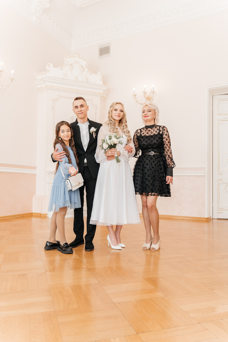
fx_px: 266
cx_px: 114
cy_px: 171
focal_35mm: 28
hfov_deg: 46.4
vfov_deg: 65.5
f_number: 2.8
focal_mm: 28
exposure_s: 1/160
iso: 400
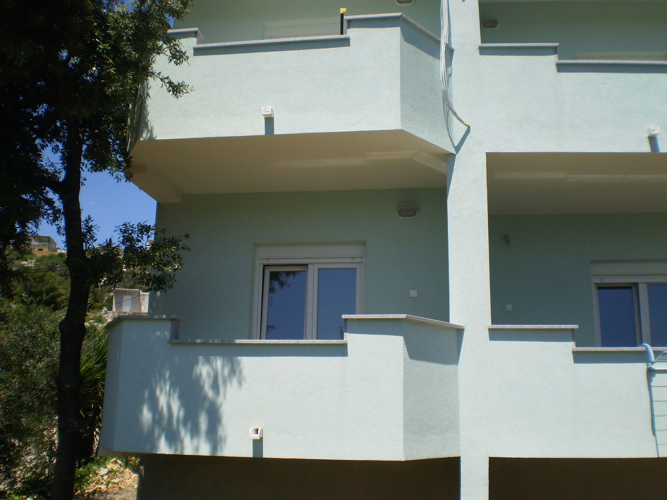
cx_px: 334
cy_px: 250
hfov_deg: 51.4
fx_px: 694
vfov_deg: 39.7
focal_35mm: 36
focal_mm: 6.3
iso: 64
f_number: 4.6
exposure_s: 1/800
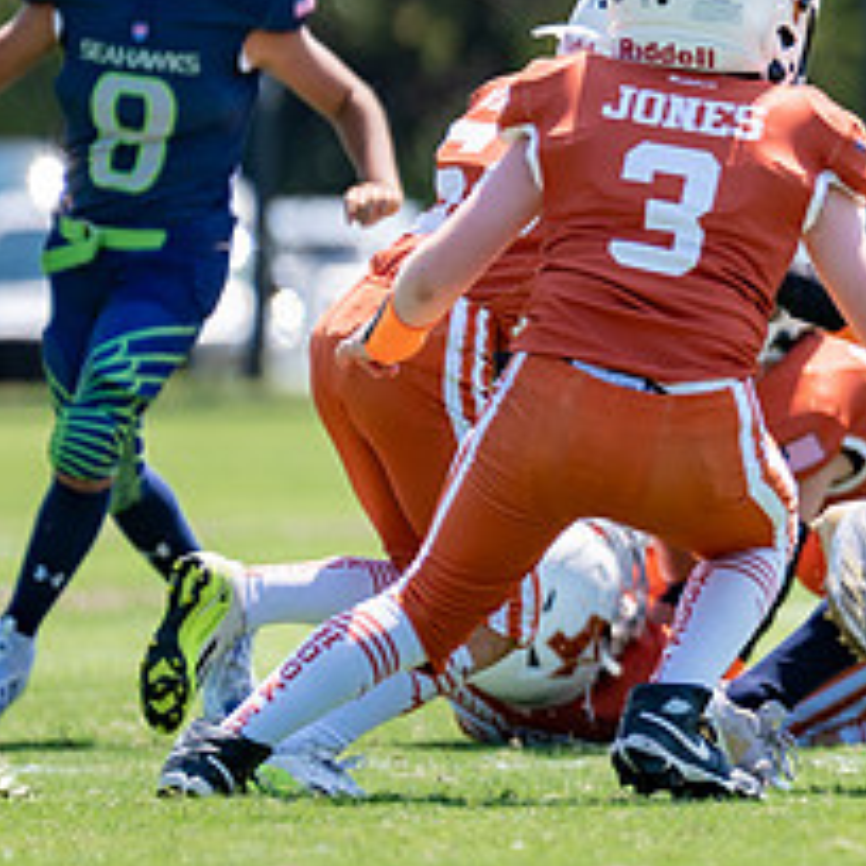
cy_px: 134
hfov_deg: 2.2
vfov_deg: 2.2
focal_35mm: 795
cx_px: 1493
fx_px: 22502
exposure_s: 1/1250
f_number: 3.2
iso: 100
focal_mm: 200
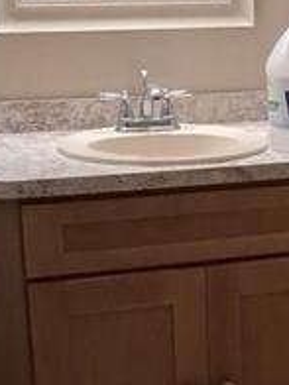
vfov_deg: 19.1
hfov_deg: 14.0
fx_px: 1135
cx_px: 352
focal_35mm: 102
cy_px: 293
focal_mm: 3.98
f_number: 1.8
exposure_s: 1/120
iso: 400
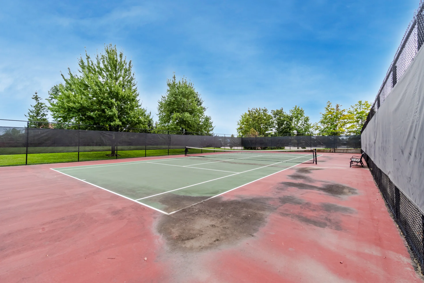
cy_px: 142
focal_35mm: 15
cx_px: 212
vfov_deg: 77.3
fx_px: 177
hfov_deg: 100.4
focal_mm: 10
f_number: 16
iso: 100
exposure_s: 1/50
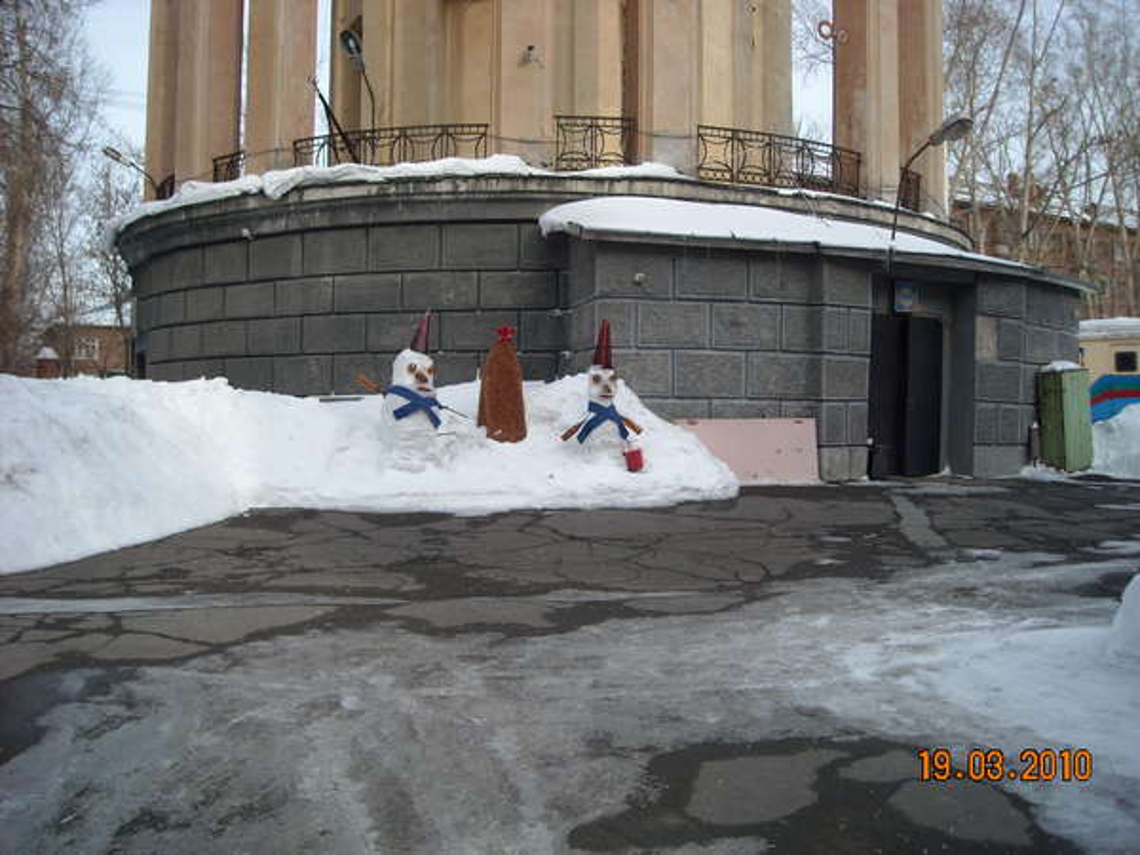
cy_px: 428
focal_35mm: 35
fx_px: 1153
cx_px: 570
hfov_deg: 52.6
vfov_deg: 40.7
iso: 64
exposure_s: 1/201
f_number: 5.6
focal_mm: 5.7
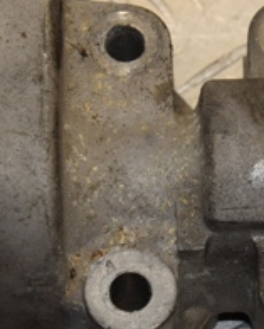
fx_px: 2596
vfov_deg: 7.3
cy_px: 124
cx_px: 335
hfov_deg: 5.8
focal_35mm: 266
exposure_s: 1/200
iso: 800
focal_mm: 58
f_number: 8
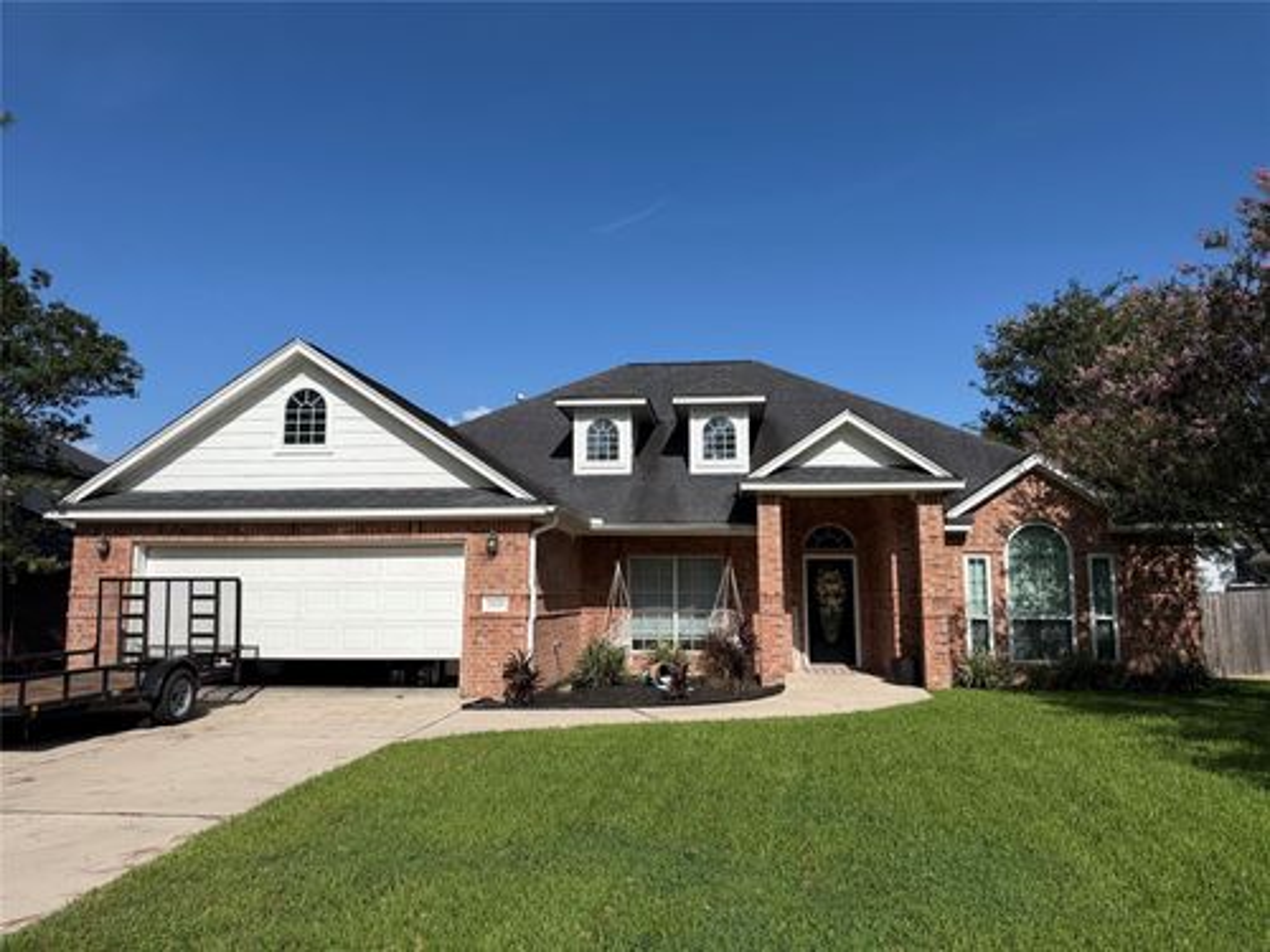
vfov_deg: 56.8
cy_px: 476
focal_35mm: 24
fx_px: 881
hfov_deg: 71.6
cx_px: 635
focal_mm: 6.76
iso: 80
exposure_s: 1/7353
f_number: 1.78
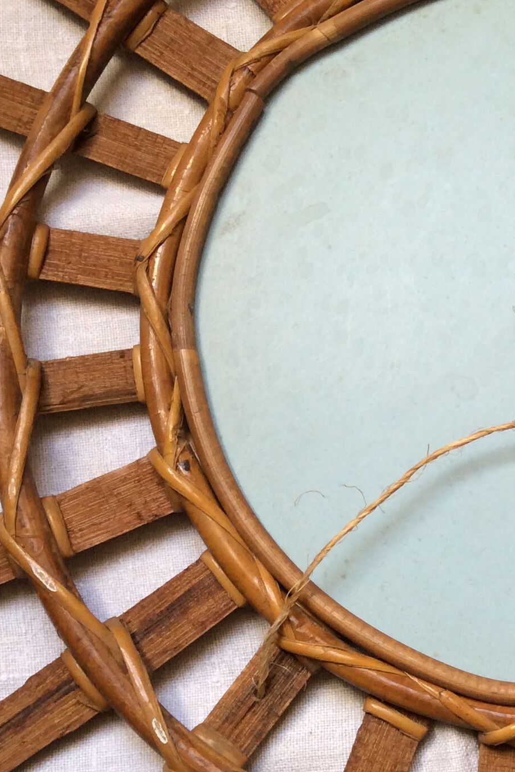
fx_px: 1351
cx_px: 495
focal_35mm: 63
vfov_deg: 31.9
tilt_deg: -79.3
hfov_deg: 21.0
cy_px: 421
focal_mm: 3.3
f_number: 2.4
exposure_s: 1/100
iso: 64
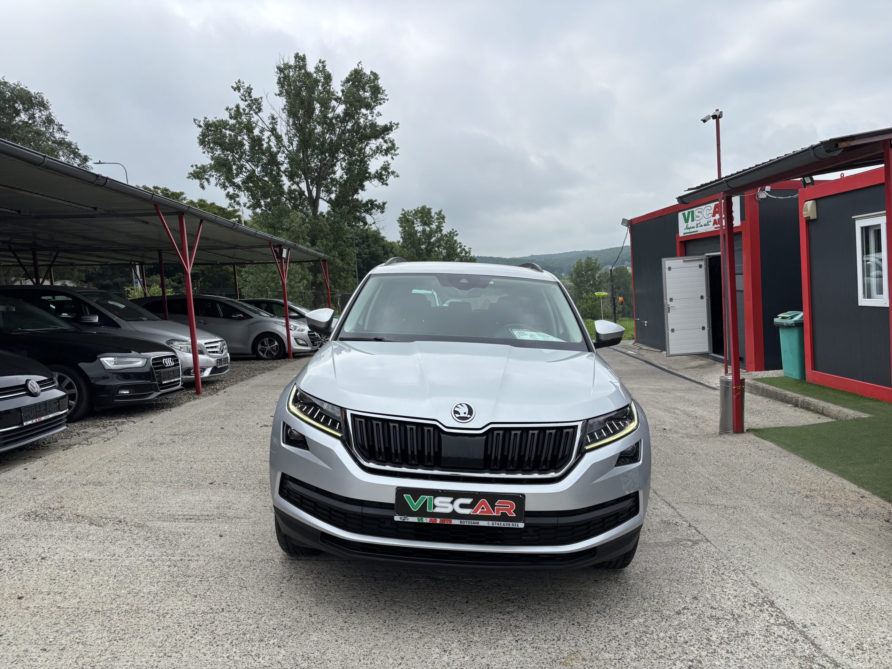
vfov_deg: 53.1
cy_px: 334
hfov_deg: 67.3
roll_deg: +4.3
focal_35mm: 26
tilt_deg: -3.6
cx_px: 446
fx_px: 670
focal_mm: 5.96
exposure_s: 1/2857
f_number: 1.6
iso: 50
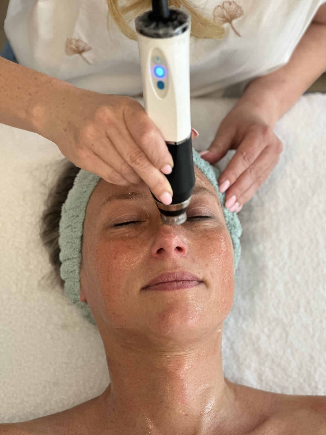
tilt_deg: -63.5
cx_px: 163
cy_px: 218
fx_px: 967
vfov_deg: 25.3
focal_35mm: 77
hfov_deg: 19.1
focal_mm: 9
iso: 250
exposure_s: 1/33
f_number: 2.8
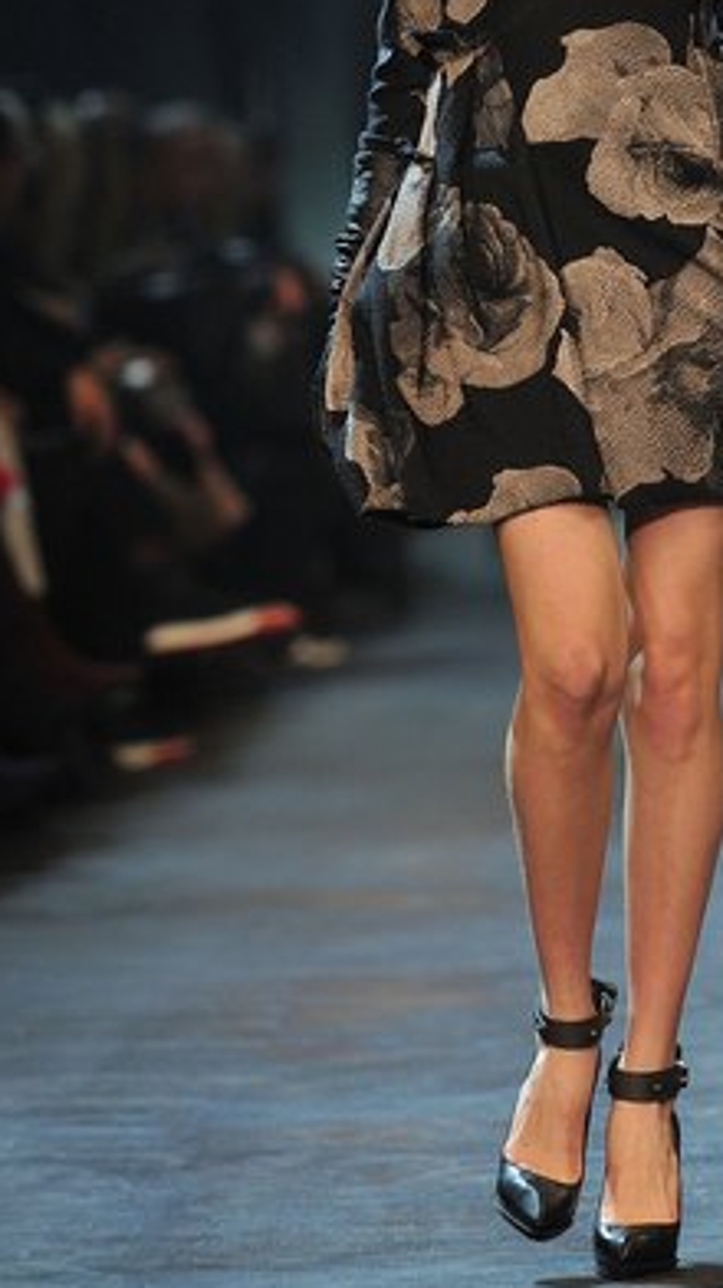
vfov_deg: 6.7
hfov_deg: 3.8
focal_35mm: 321
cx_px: 592
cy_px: 338
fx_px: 10959
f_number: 3.5
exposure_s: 1/800
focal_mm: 200
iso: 2500
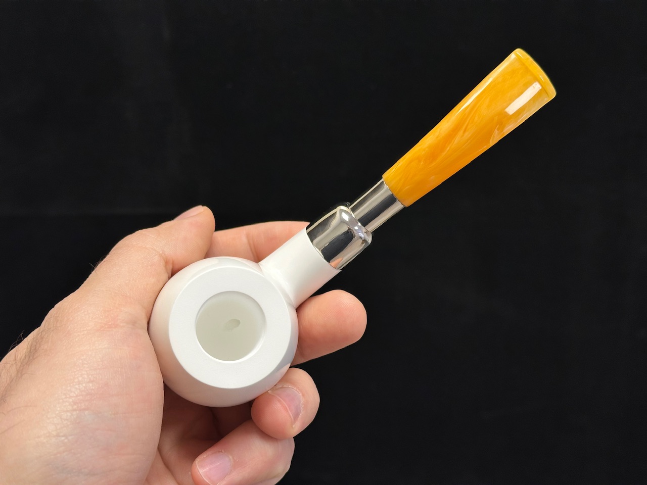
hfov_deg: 39.7
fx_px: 897
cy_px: 242
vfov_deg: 30.3
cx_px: 324
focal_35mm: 48
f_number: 1.78
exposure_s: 1/121
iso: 50
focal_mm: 6.86
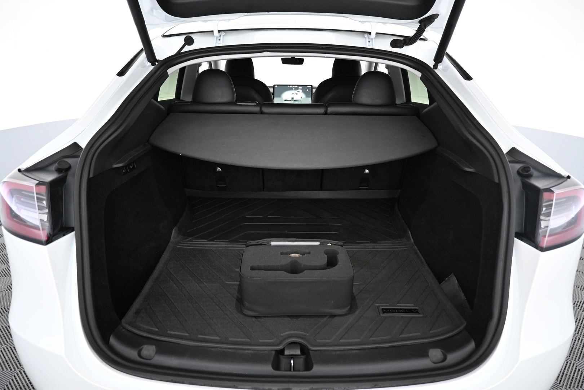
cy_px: 195
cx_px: 292
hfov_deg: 73.7
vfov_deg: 53.1
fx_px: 389
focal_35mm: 24
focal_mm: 16
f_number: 3.5
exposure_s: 1/40
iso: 1600
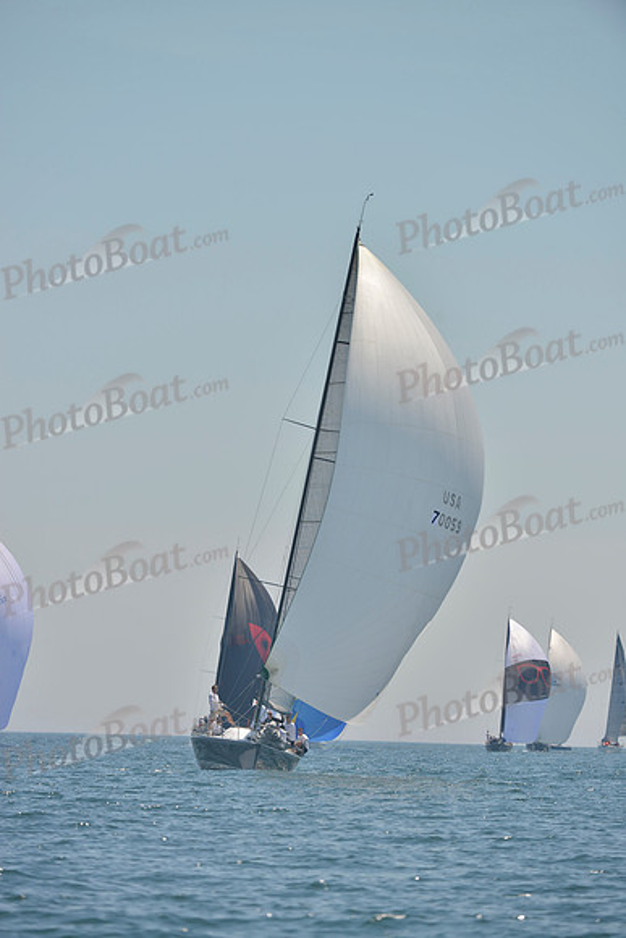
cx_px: 313
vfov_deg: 6.9
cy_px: 469
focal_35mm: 300
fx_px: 7820
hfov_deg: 4.6
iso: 200
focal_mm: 300
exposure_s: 1/1250
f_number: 7.1
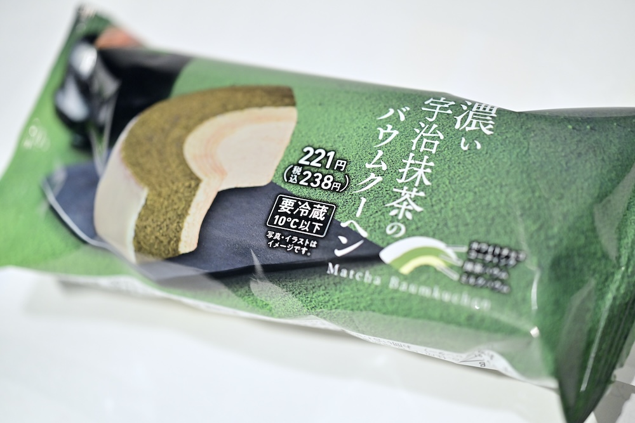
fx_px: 1058
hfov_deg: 33.4
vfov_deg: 22.6
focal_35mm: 60
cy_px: 212
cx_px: 318
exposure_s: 1/200
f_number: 3
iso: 3200
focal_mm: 60
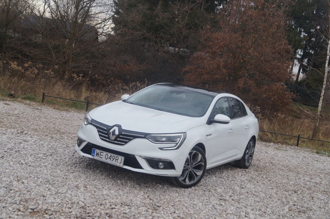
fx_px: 412
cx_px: 165
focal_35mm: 45
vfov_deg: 29.8
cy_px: 110
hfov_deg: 43.7
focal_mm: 30
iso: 100
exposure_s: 1/80
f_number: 5.6
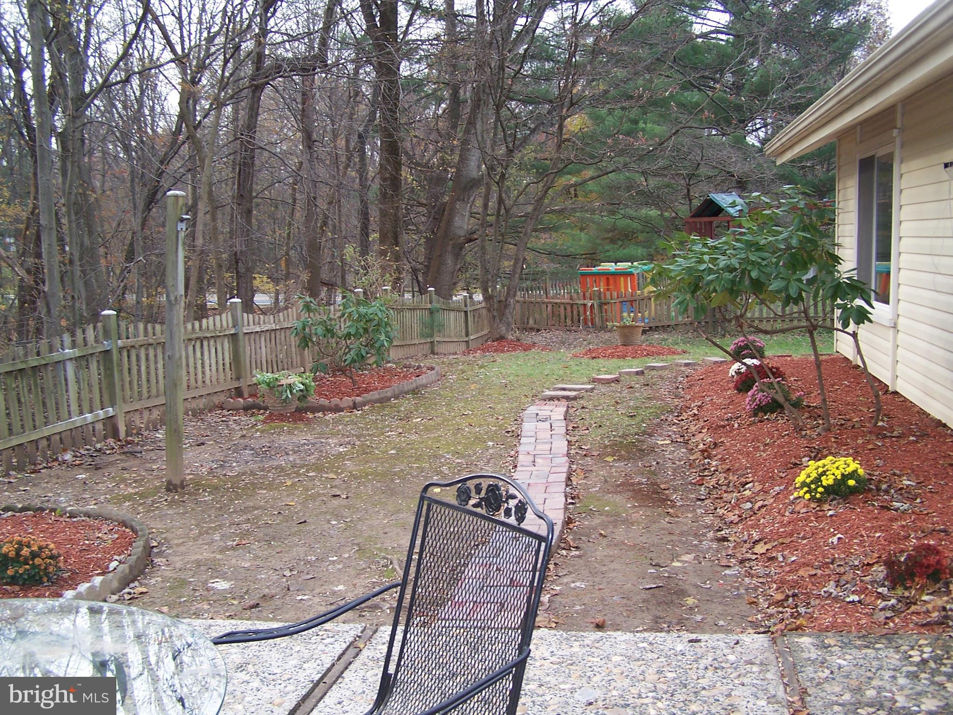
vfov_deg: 37.7
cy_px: 358
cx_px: 476
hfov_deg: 49.0
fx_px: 1046
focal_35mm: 38
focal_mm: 6.3
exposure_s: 1/125
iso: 80
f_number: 2.8
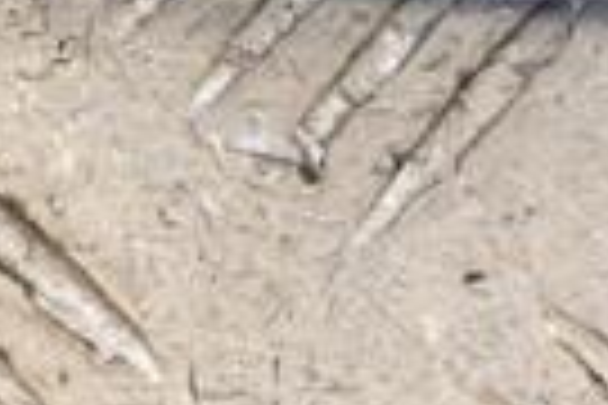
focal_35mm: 465
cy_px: -392
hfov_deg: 4.4
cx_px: 892
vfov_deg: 2.9
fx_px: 7853
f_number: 9
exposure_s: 1/200
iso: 800
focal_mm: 70
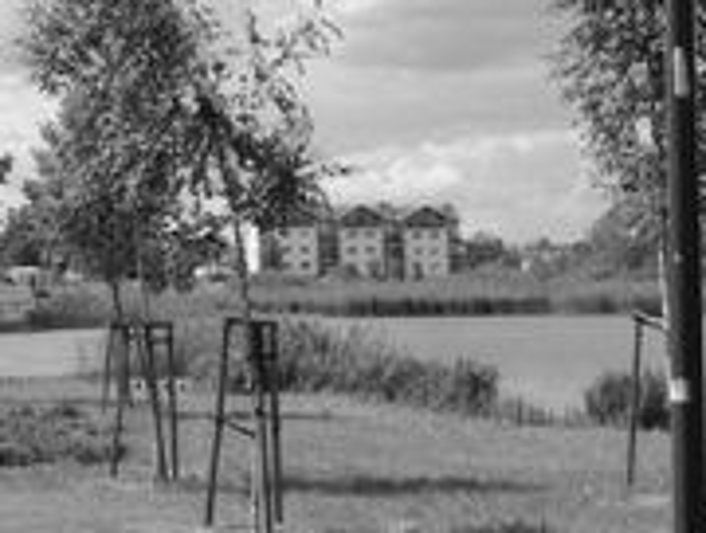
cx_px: 108
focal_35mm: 98
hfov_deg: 19.7
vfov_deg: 15.2
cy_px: 212
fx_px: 2004
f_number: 3.5
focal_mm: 8.3
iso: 80
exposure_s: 1/800
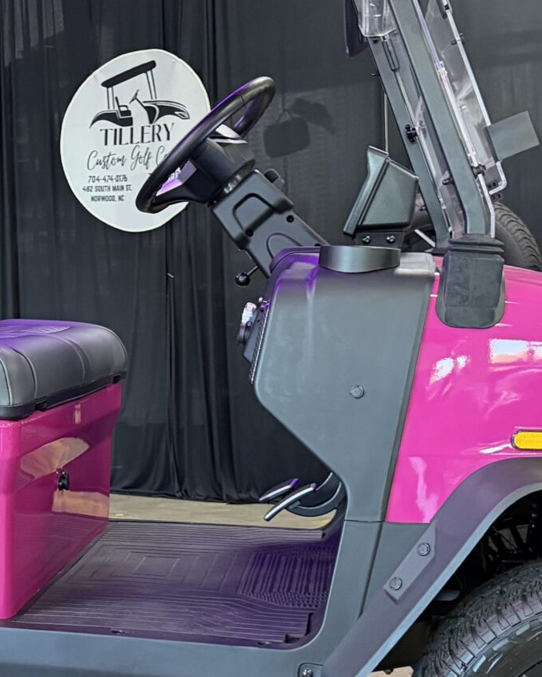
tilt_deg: -4.6
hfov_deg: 20.7
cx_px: -27
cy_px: 379
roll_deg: +1.1
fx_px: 1424
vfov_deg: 26.7
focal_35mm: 71
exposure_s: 1/60
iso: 640
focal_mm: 6.76
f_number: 1.78
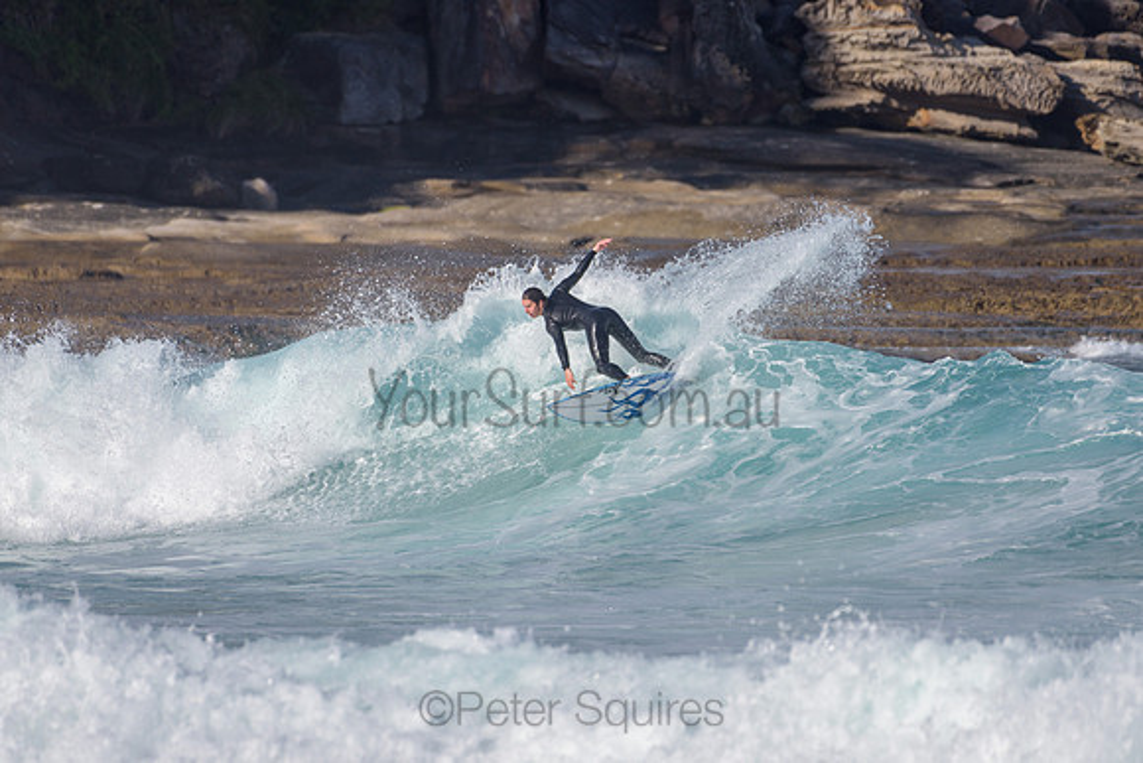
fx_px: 19444
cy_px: 382
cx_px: 572
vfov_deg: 2.2
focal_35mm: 612
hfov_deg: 3.4
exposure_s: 1/2000
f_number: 5.6
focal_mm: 500
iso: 100
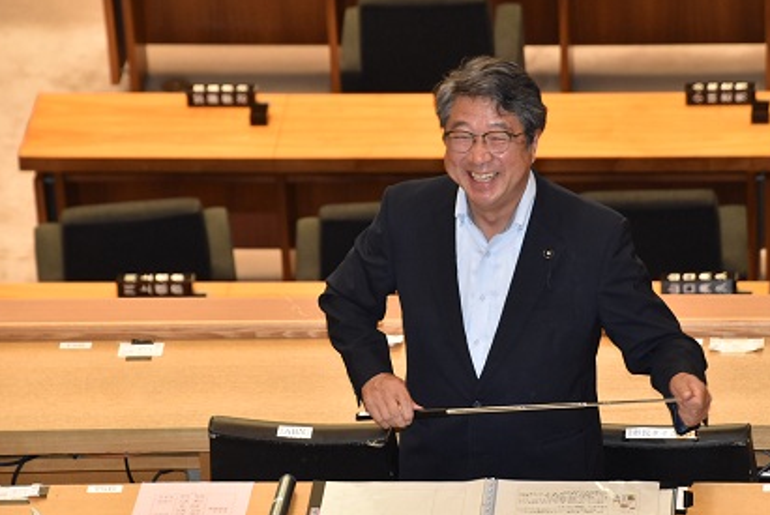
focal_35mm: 251
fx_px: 5366
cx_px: 460
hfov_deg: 8.2
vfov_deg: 5.5
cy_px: 249
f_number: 8
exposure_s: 1/60
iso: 1600
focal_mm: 135
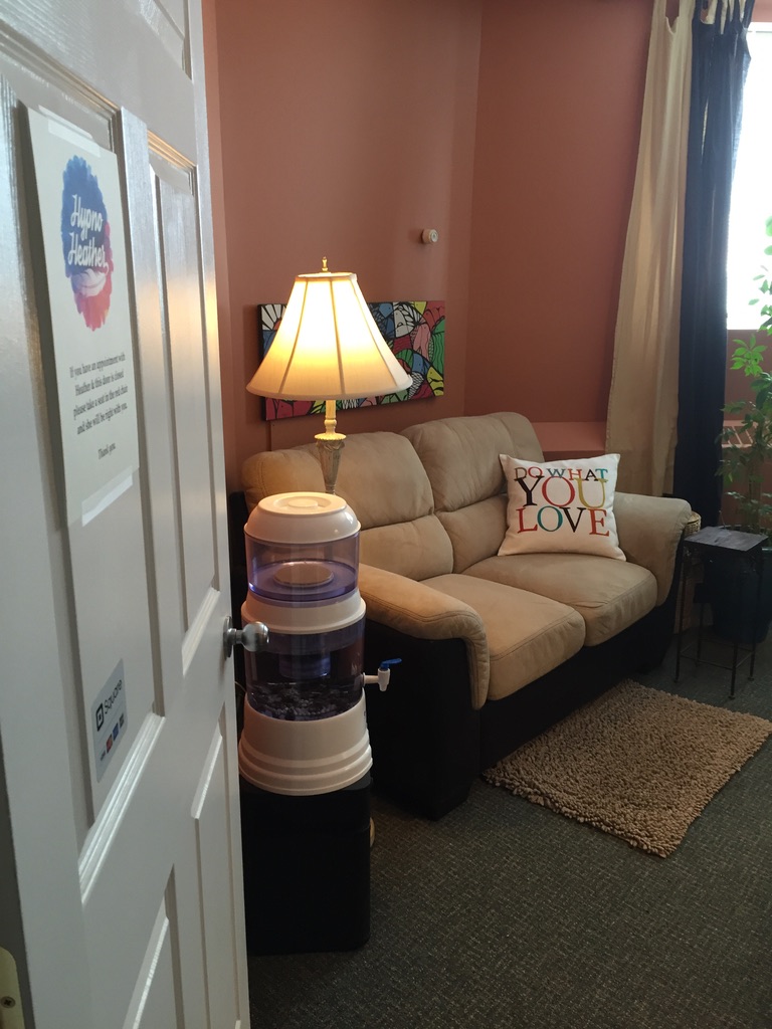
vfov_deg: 61.7
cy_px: 514
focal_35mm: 29
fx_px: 862
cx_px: 386
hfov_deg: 48.2
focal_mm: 4.15
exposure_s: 1/30
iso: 64
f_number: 2.2
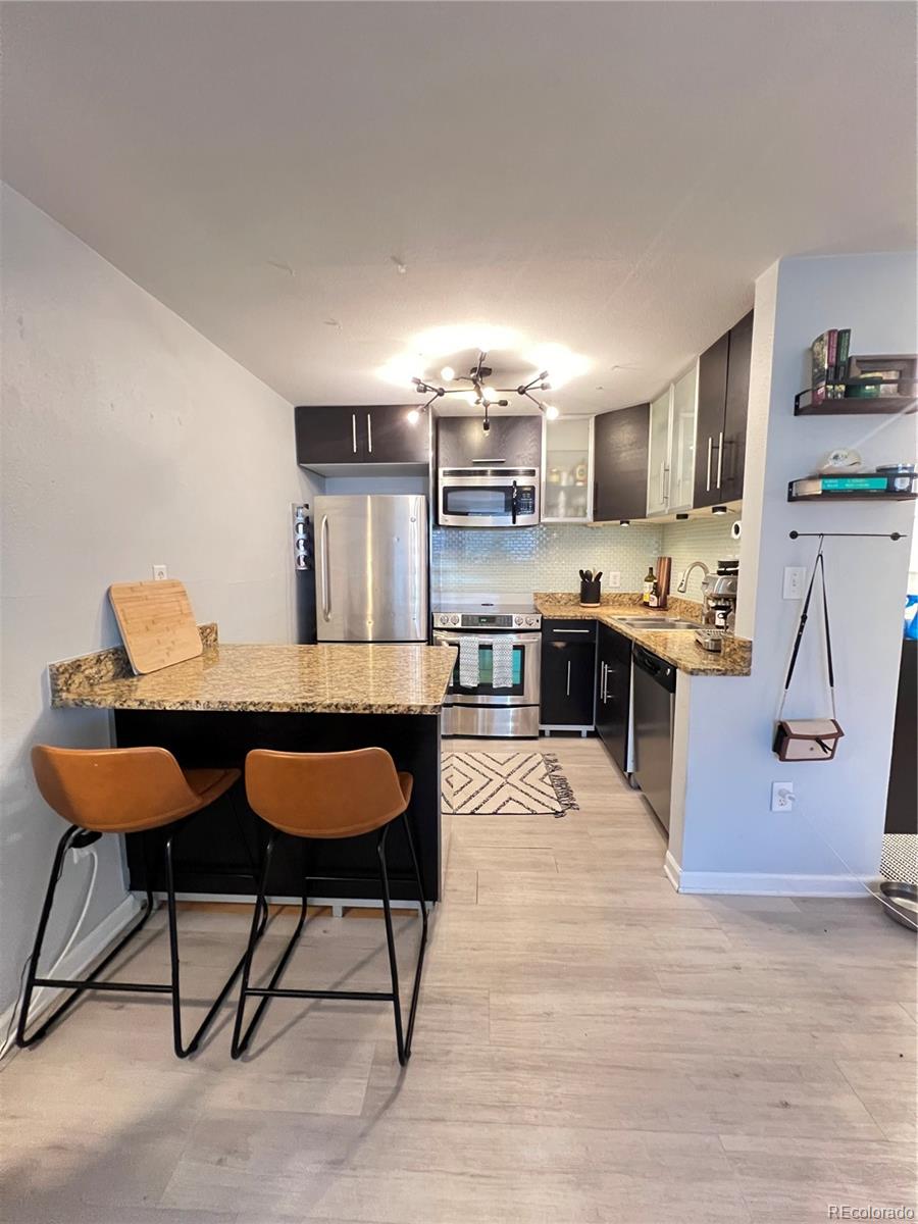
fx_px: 460
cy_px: 612
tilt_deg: -5.6
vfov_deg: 106.2
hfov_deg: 89.9
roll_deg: +0.3
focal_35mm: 13
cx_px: 459
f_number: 1.8
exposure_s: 1/40
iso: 800
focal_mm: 1.57
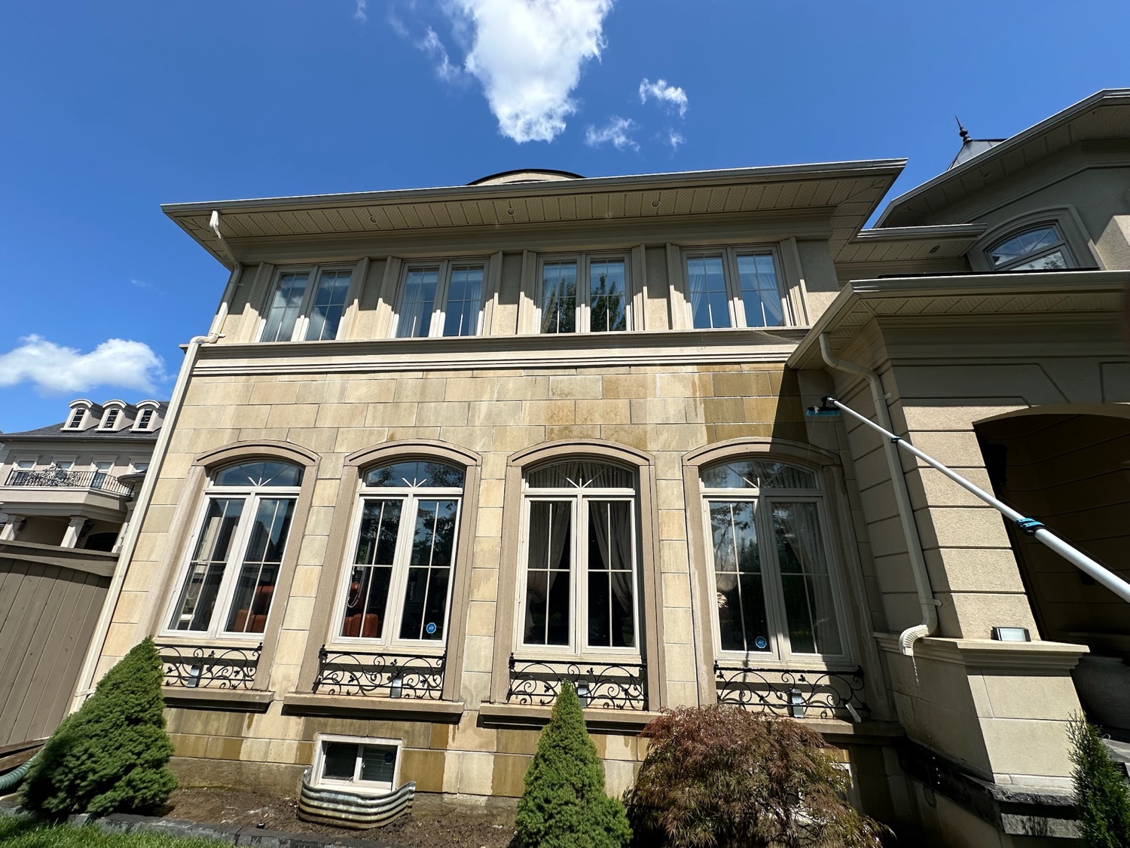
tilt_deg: +19.6
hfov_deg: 102.1
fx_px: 457
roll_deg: -1.1
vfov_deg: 85.7
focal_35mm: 14
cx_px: 565
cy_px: 424
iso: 50
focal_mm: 2.22
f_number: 2.2
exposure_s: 1/2304
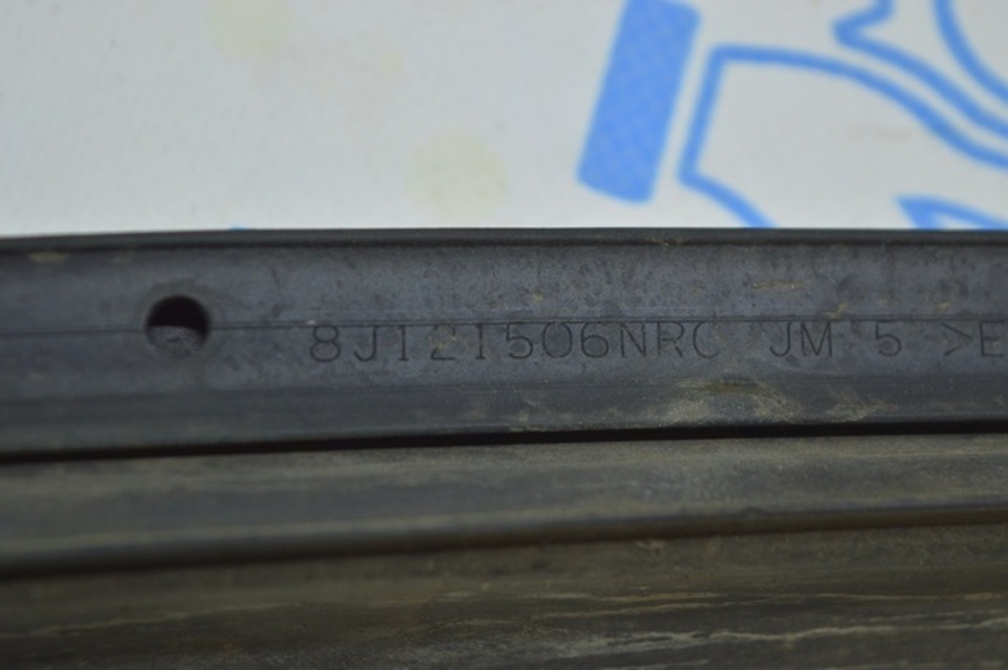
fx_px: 2307
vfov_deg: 16.5
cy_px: 335
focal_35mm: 82
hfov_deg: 24.6
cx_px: 504
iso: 400
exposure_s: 1/40
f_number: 5.6
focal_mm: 55
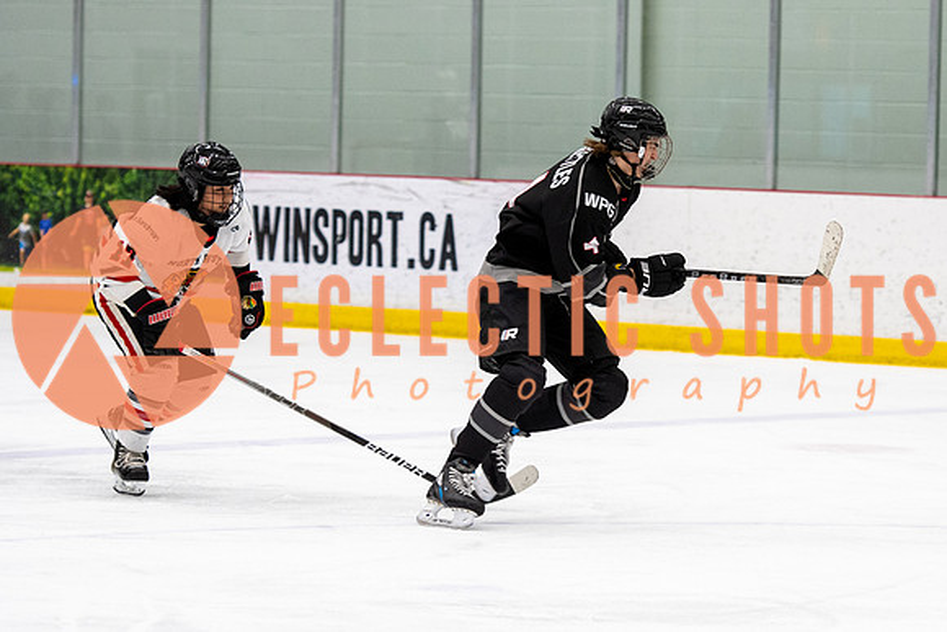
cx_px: 578
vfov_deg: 6.6
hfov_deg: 9.9
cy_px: 274
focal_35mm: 207
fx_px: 5441
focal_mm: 112
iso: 1600
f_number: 2.8
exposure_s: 1/640
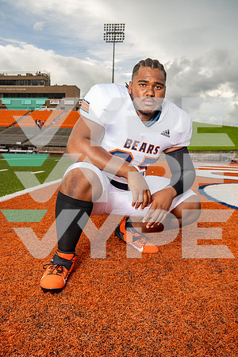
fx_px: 288
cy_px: 178
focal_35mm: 29
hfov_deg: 45.0
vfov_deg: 63.7
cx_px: 119
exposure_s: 1/250
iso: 100
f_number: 5.6
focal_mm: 29
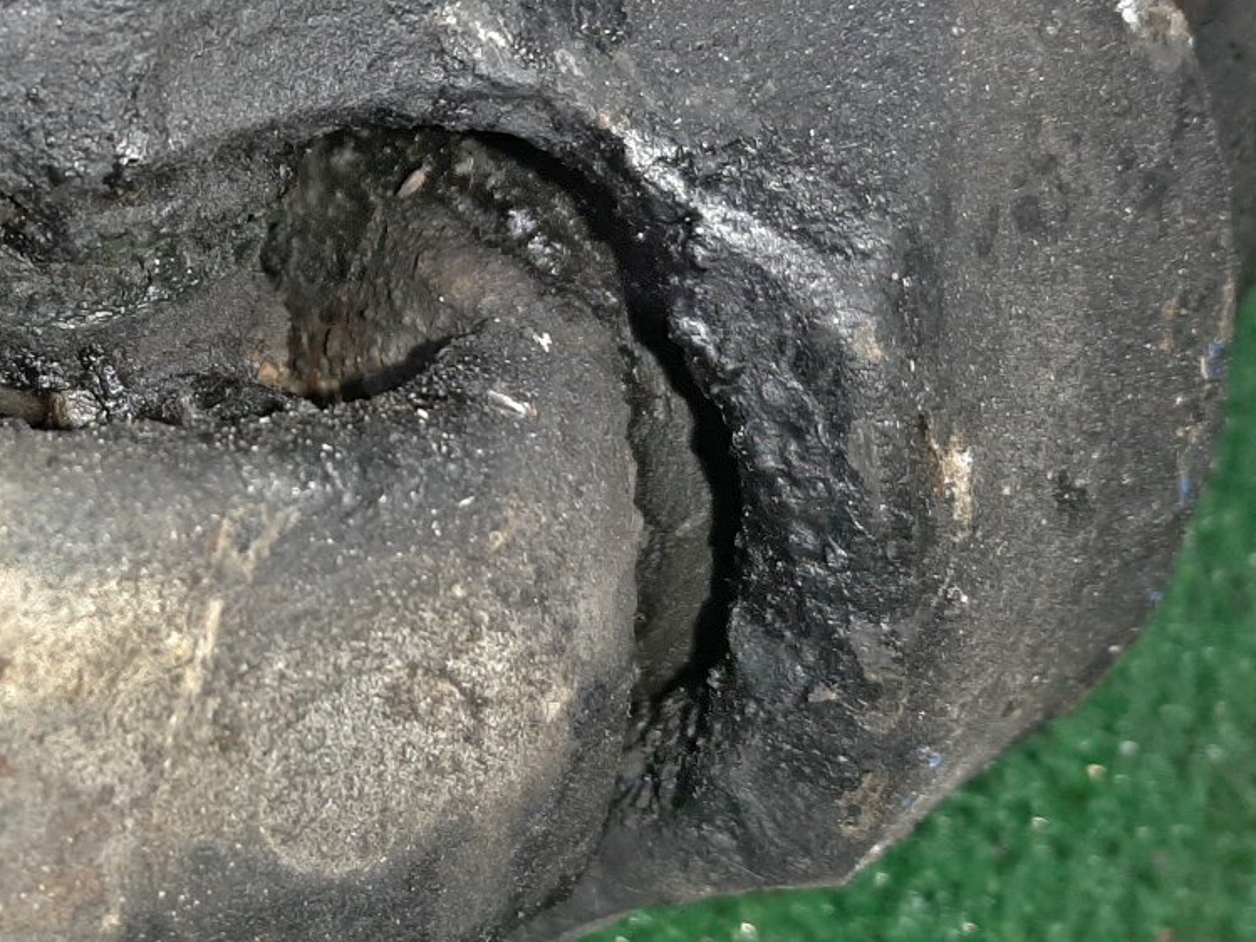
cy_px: 362
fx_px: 1814
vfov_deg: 29.0
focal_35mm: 50
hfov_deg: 36.1
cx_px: 153
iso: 112
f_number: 1.7
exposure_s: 1/50
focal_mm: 3.93
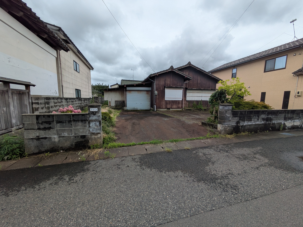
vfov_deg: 85.7
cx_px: 152
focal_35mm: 14
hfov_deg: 102.1
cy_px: 114
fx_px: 123
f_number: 2.2
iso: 50
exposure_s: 1/2604
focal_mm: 1.83
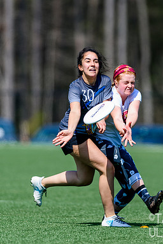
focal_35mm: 581
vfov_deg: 3.5
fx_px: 3946
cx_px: 104
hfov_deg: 2.4
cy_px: 128
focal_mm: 300
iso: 125
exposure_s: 1/1600
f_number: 3.2
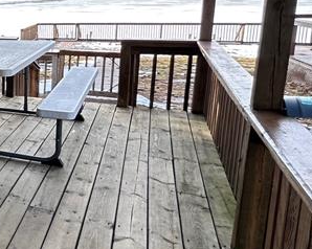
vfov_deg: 31.5
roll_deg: +2.3
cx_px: -168
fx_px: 434
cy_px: 63
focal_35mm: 47
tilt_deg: -8.2
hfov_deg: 26.8
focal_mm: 2.22
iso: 40
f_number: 2.2
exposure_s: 1/227
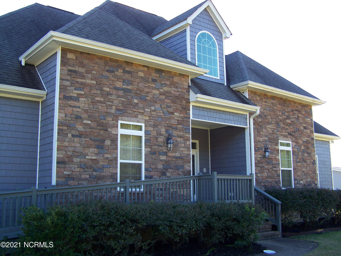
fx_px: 374
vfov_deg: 37.7
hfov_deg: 49.0
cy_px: 128
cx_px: 170
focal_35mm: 38
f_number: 2.8
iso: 64
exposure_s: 1/125
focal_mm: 6.3
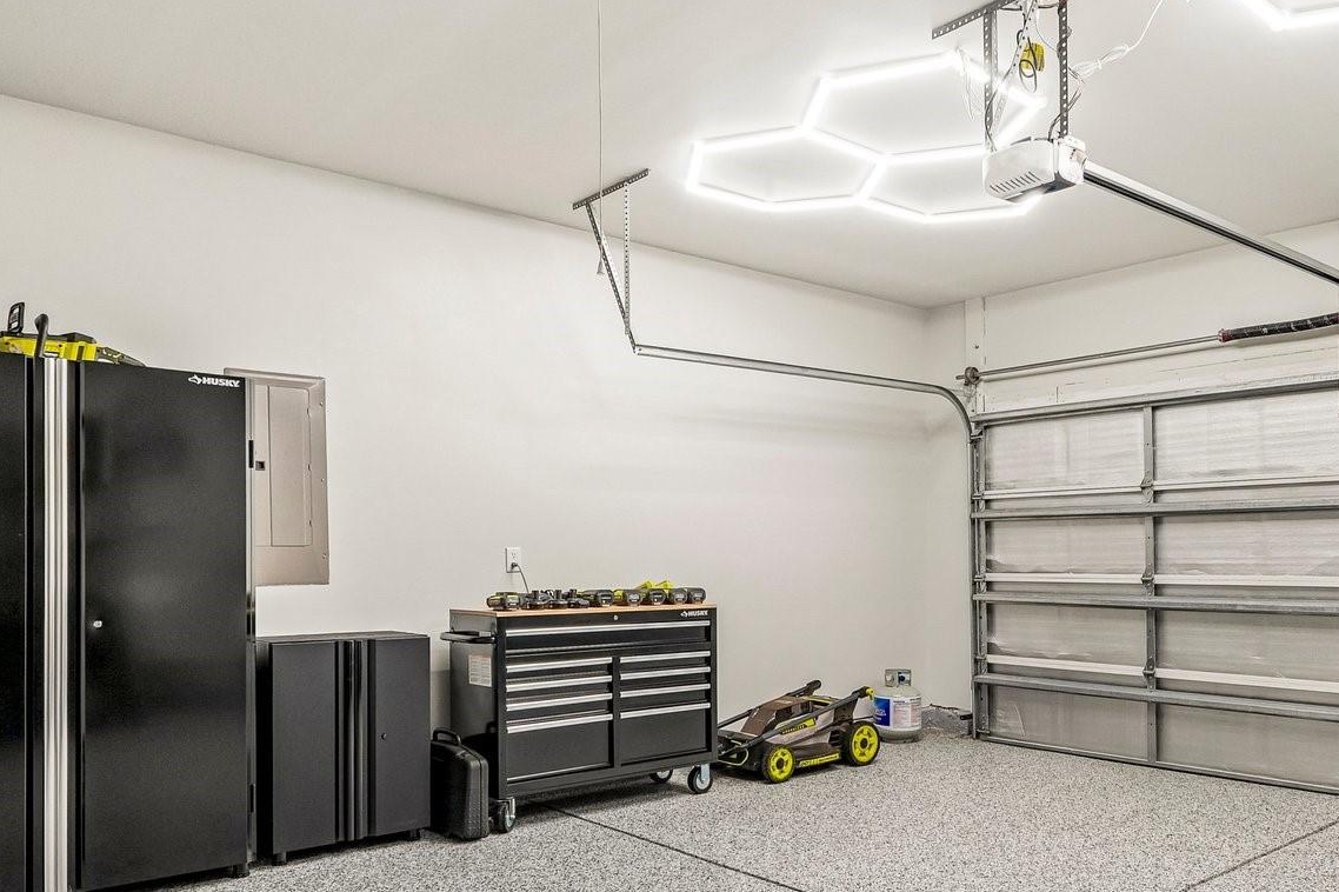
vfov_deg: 47.5
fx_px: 1004
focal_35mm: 27
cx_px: 830
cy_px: 548
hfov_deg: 66.5
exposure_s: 1/15
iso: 400
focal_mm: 10
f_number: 8
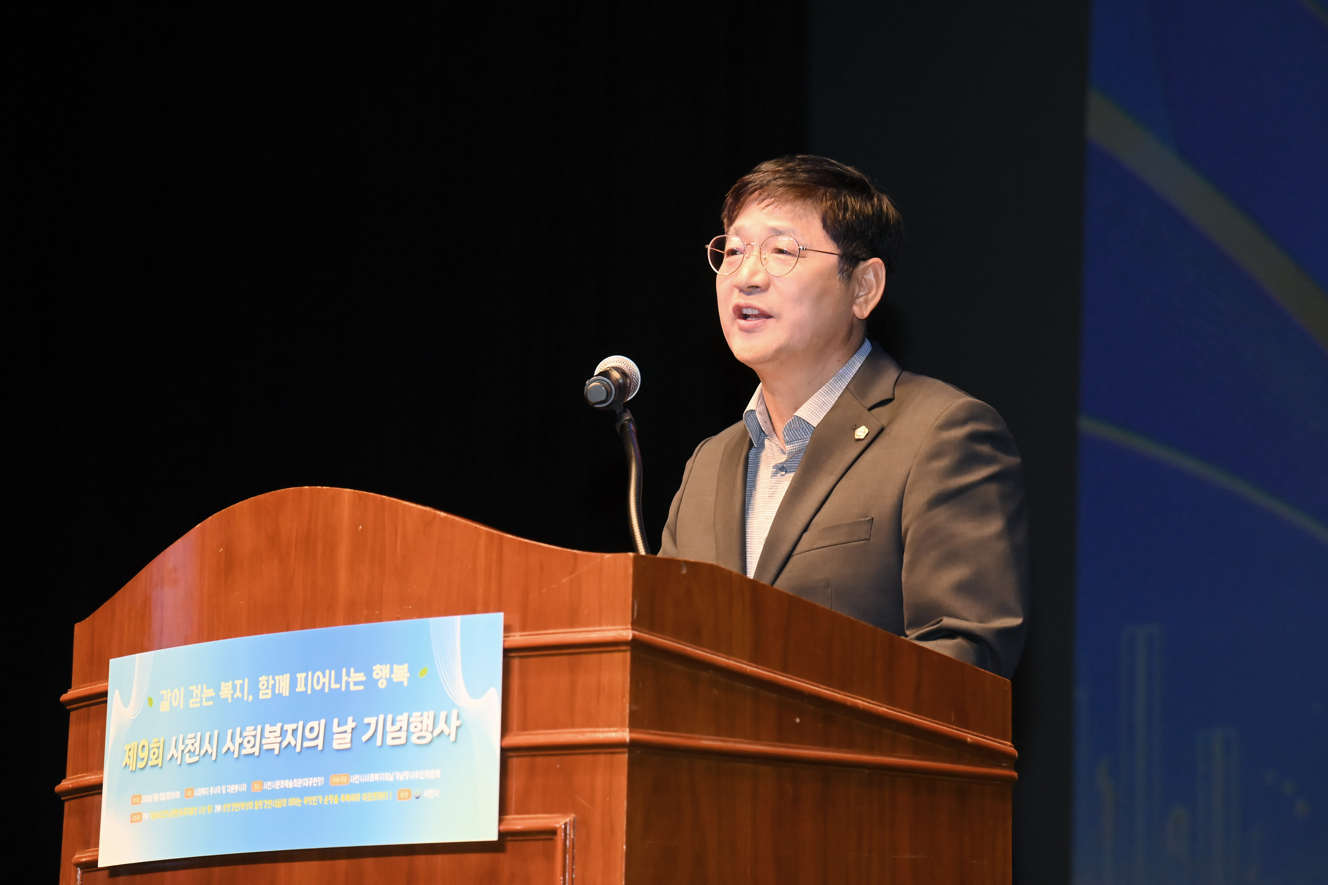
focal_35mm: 120
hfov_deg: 17.1
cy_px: 442
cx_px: 664
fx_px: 4426
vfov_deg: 11.4
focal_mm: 120
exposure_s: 1/200
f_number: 5.6
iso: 4000
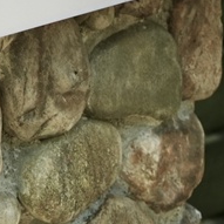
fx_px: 3426
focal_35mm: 468
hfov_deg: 3.7
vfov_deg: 3.7
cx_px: -149
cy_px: -297
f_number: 2.8
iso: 200
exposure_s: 1/250
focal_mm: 70
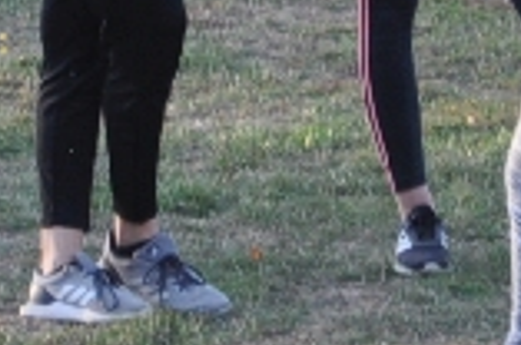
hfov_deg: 1.6
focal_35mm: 1290
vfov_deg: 1.1
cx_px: 478
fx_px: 18634
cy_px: -332
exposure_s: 1/250
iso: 560
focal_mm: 135
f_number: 6
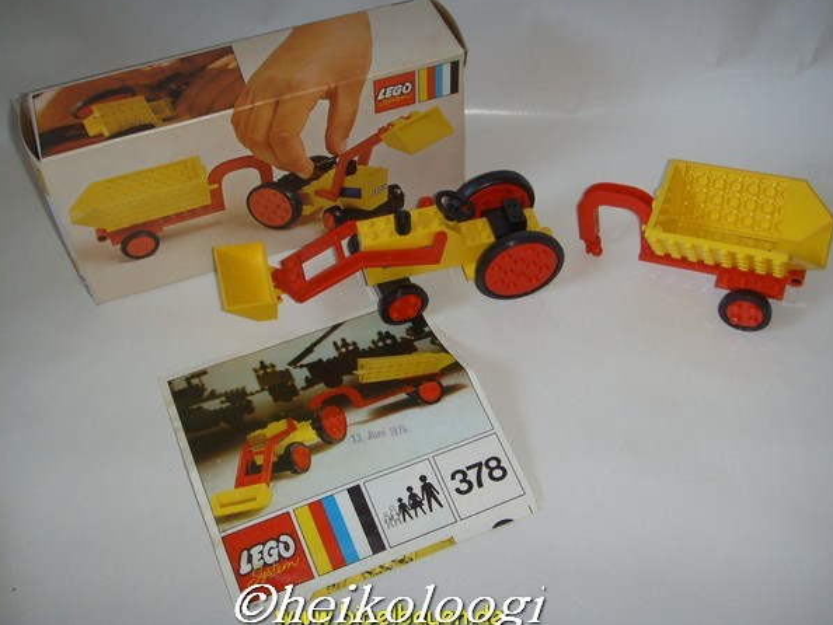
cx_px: 391
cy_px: 305
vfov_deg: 34.4
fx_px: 1011
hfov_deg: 44.8
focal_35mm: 42
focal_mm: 6.6
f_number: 3.5
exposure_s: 1/45
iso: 100
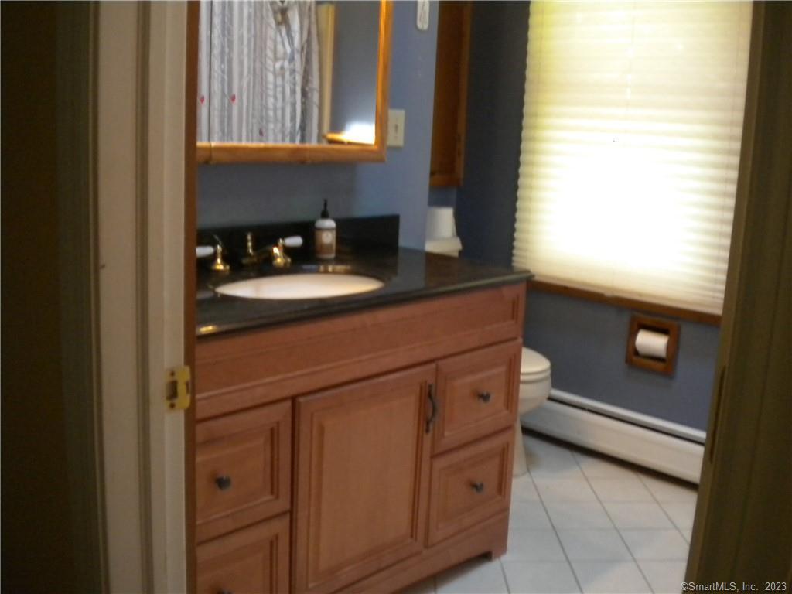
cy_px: 297
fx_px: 801
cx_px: 396
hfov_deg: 52.6
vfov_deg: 40.7
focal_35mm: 35
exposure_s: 1/45.7
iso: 400
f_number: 3.1
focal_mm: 6.3
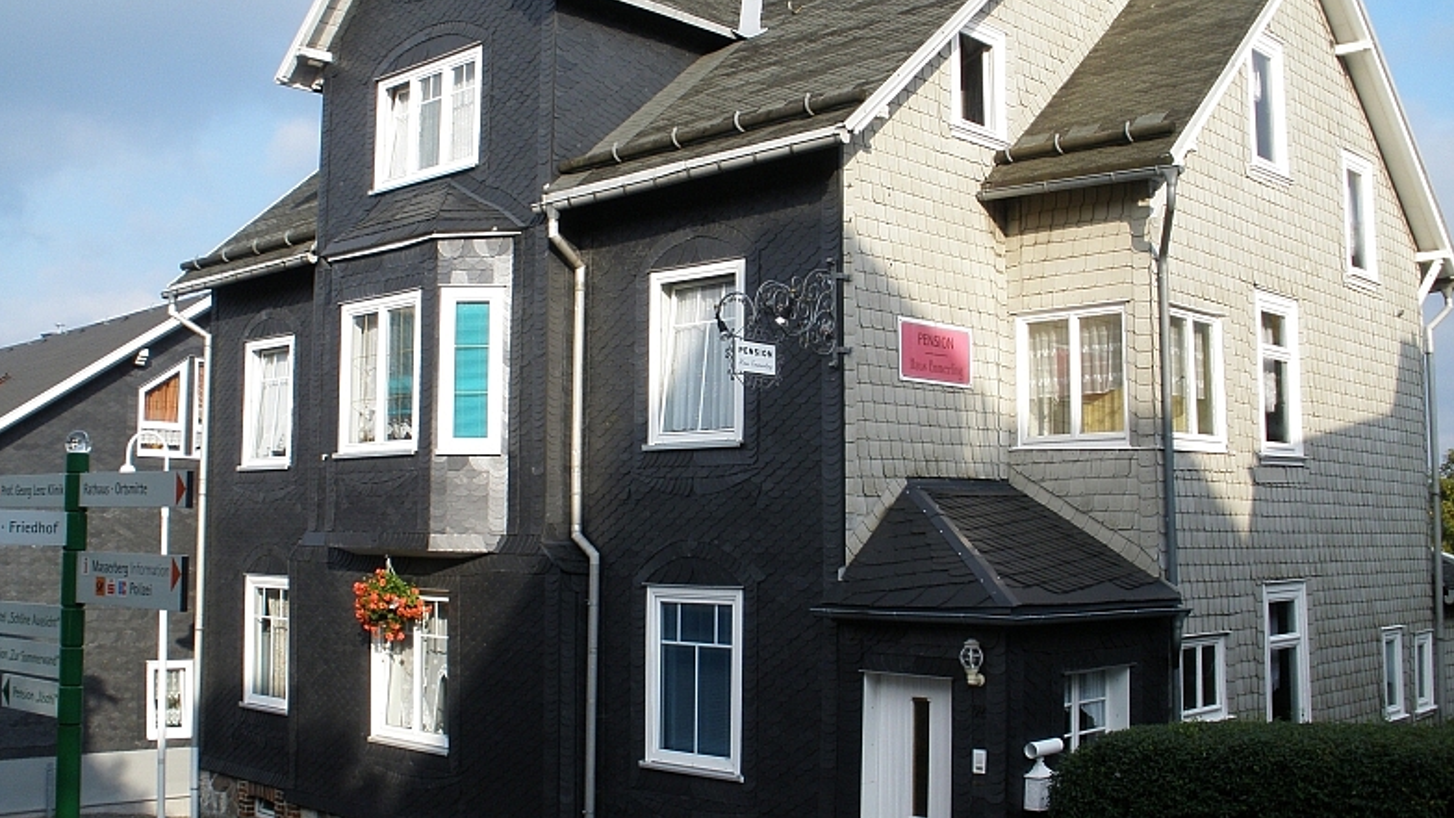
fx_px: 1542
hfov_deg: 50.5
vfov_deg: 29.7
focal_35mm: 40
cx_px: 731
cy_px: 378
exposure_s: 1/200
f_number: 5.6
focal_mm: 6.3
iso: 80
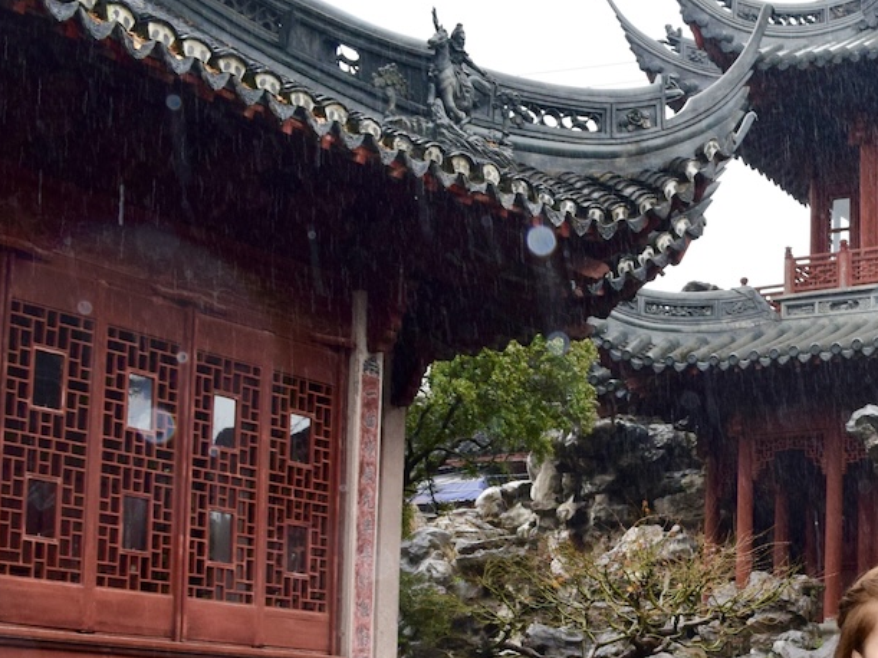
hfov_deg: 26.7
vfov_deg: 21.0
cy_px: 620
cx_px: 915
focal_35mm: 68
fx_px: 1724
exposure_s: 1/125
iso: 720
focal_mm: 18
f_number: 5.6
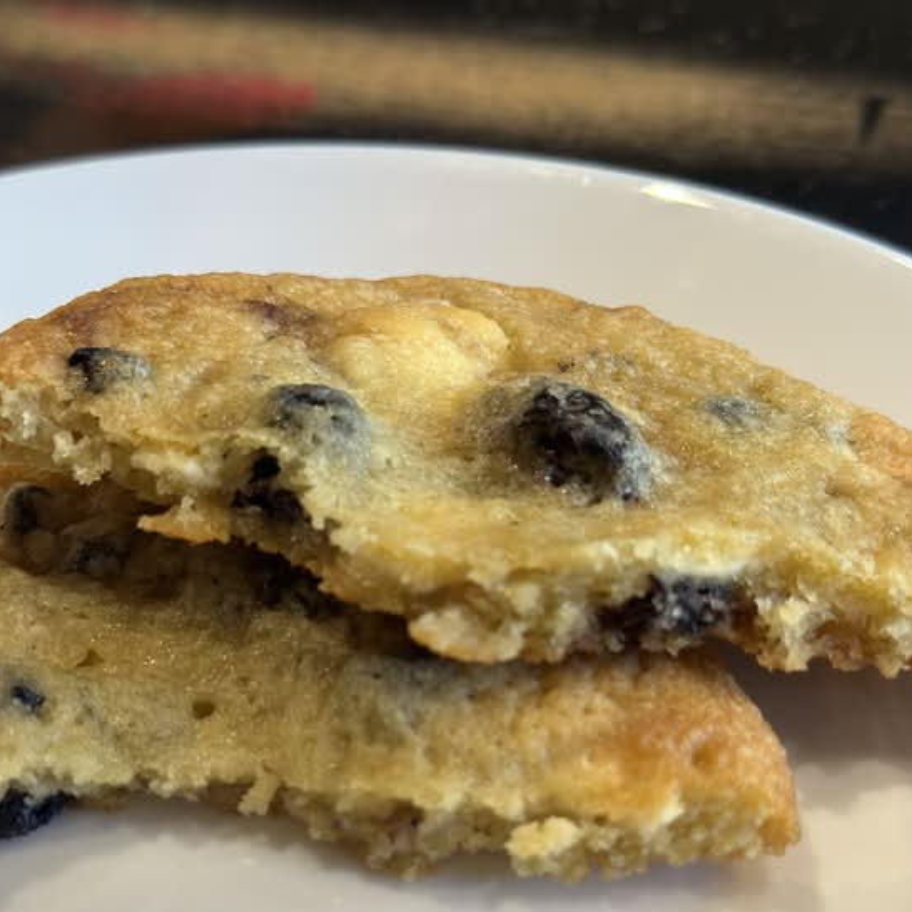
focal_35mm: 57
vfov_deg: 29.9
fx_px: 1699
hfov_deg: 30.0
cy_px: 585
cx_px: 456
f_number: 1.78
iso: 160
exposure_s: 1/60
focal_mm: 6.86
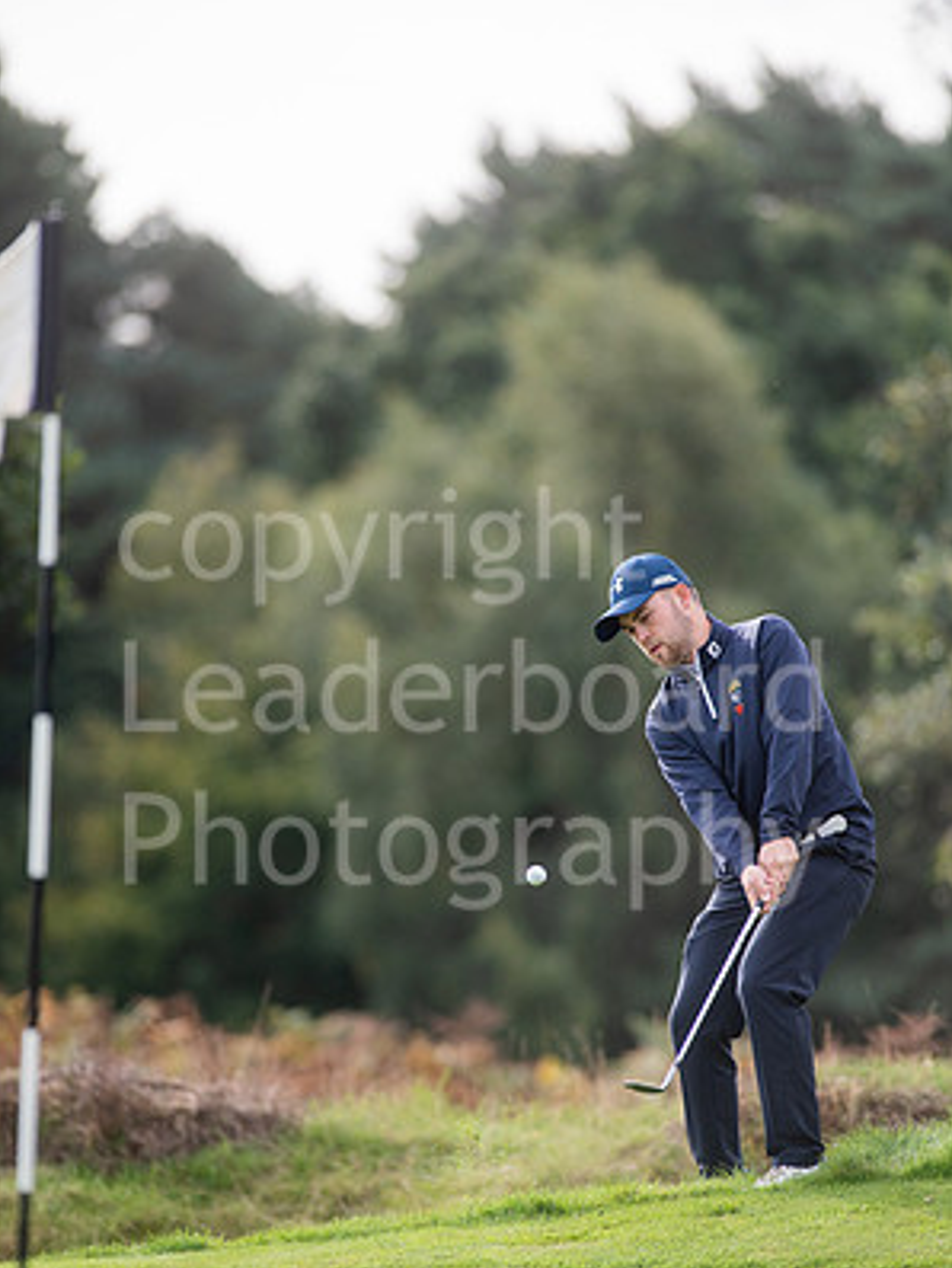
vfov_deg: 6.1
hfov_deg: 4.5
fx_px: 11984
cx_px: 476
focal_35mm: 327
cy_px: 712
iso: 400
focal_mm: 300
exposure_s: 1/2500
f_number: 4
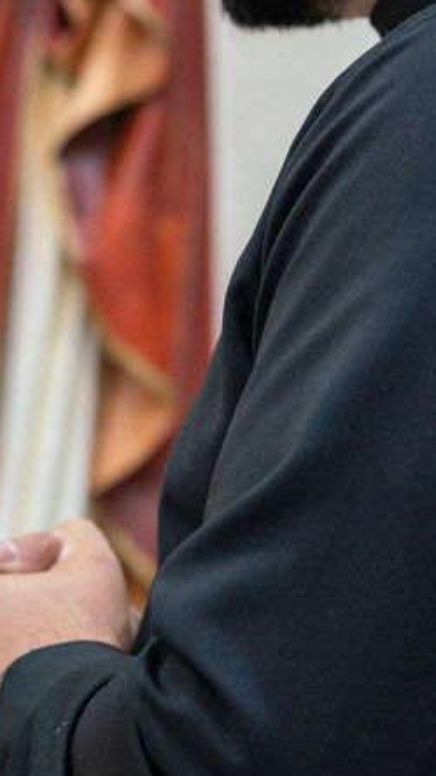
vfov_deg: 14.4
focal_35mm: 147
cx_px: 89
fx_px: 3023
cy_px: 40
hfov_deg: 8.2
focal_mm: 46.5
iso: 1600
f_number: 2.8
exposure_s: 1/125
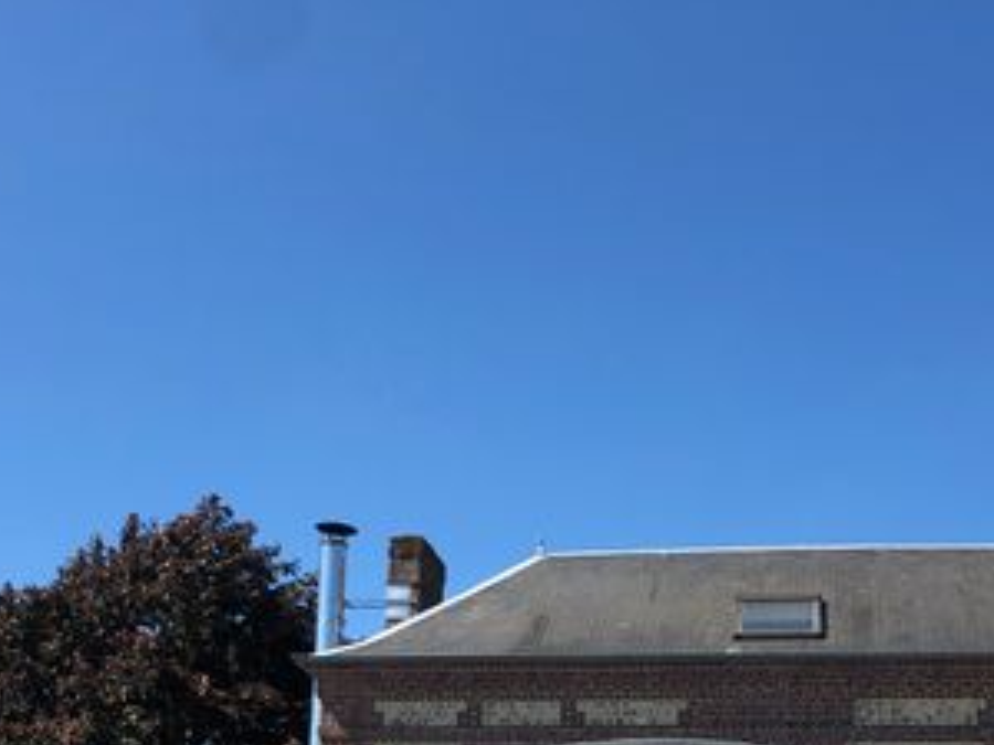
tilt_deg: +12.2
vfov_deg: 25.0
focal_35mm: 56
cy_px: 728
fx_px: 1608
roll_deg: +0.4
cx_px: 676
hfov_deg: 34.0
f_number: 1.8
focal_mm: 4
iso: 20
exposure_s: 1/1656
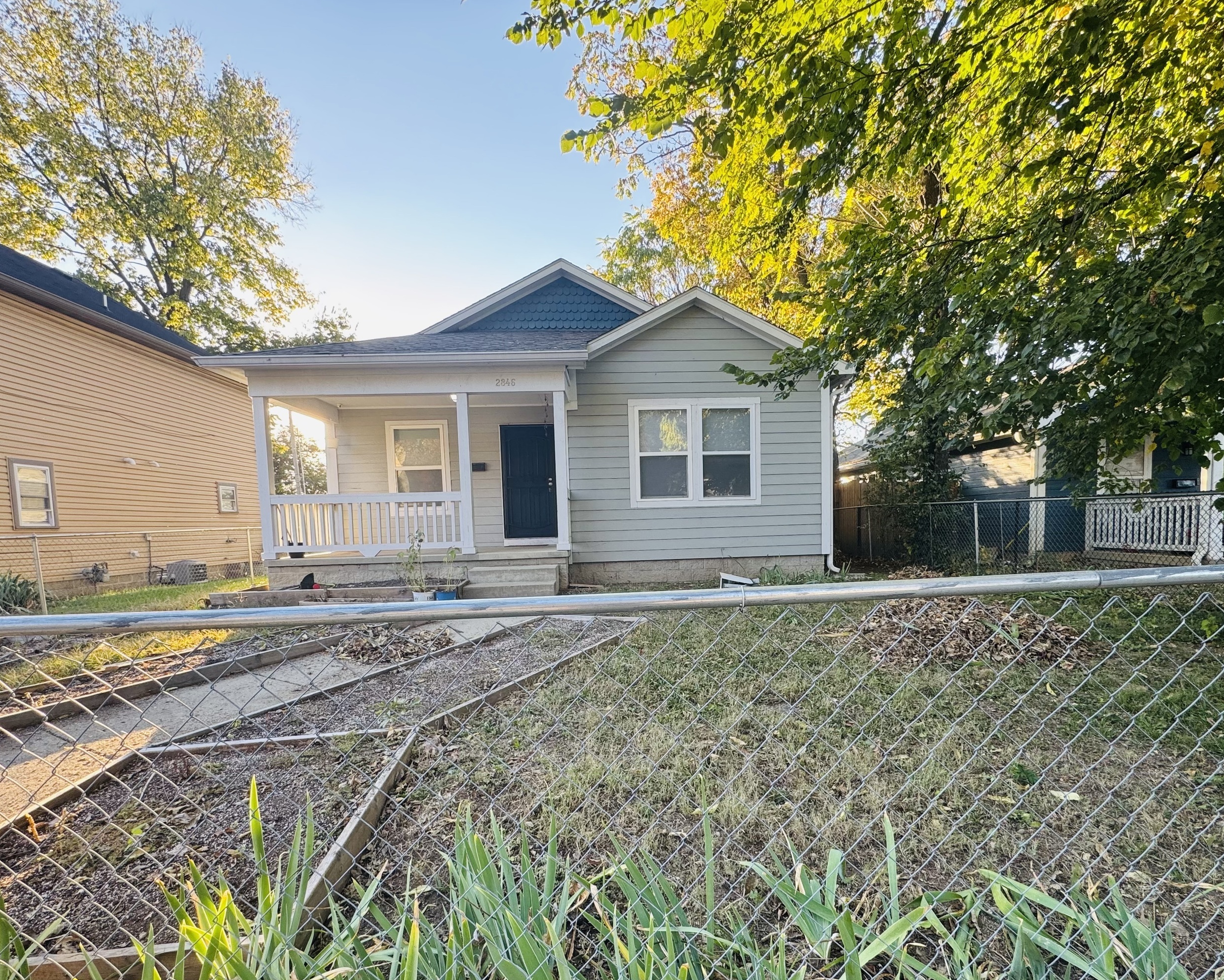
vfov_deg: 76.4
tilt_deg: -4.6
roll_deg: +1.9
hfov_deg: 89.6
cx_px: 641
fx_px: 616
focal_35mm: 17
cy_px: 570
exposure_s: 1/99
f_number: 2.2
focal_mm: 2.22
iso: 50
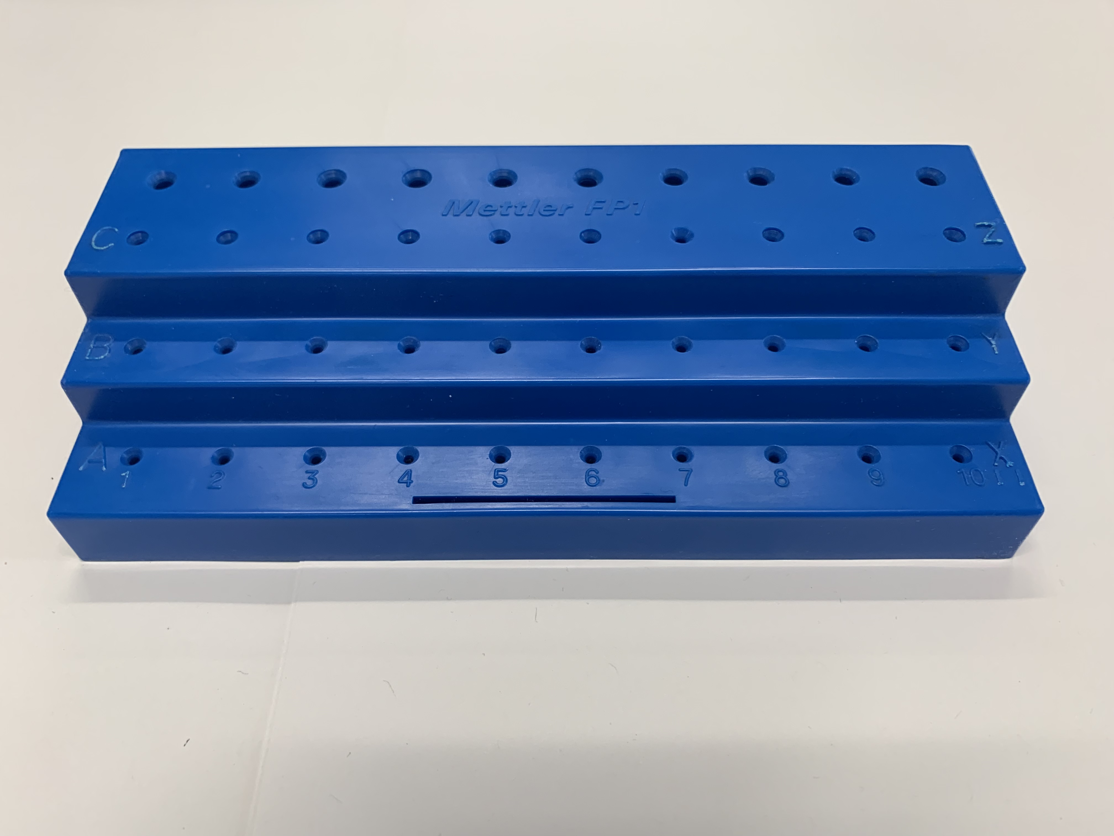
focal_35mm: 26
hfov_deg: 67.3
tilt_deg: -52.3
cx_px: 557
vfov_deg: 53.1
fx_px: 837
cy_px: 418
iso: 80
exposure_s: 1/61
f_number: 1.8
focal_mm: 4.25
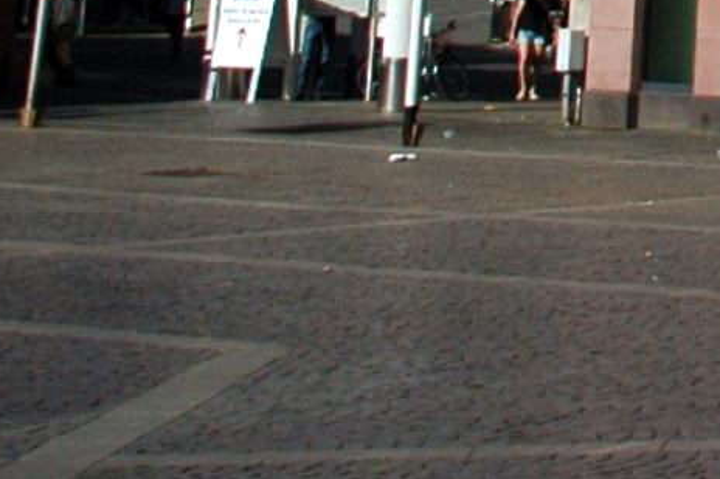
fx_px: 3499
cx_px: 1837
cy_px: -966
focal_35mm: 175
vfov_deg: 7.0
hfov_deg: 10.0
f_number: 8
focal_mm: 18
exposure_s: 1/250
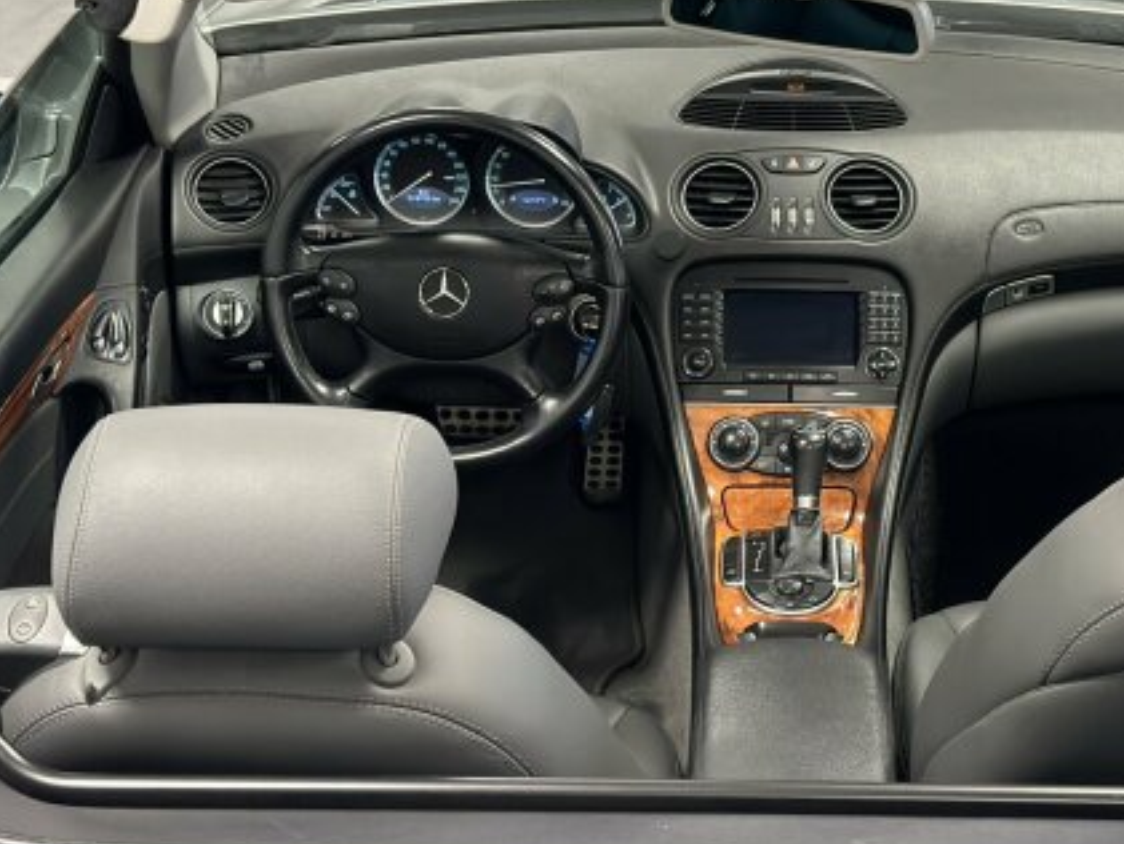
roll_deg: -1.1
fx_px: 2371
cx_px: 801
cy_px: 366
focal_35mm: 73
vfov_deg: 20.2
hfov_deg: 26.4
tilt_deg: -27.1
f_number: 1.78
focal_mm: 6.86
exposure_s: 1/40
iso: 400
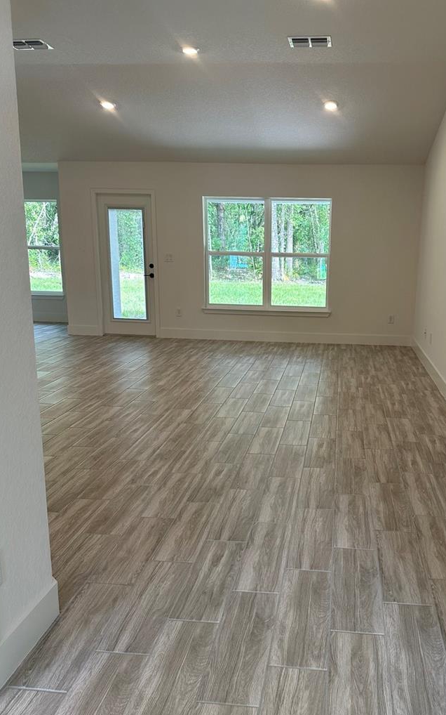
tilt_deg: -10.7
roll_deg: -1.8
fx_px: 584
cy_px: 365
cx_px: 288
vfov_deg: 62.9
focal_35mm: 30
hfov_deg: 41.4
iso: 100
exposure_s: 1/166
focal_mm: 6.86
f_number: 1.78
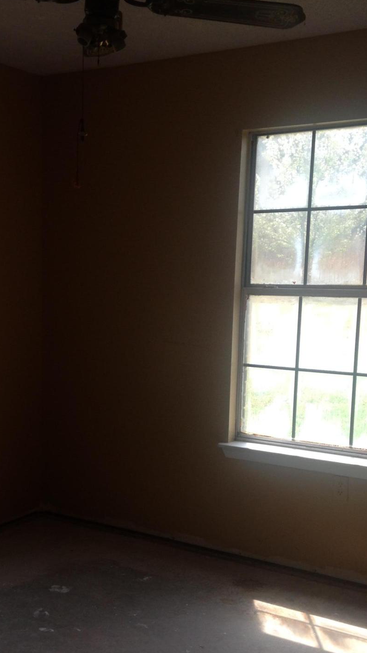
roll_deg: -1.4
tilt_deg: -9.7
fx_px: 882
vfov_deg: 40.4
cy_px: 384
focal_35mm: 51
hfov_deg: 23.4
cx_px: 120
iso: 50
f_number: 2.4
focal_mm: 4.12
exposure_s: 1/374
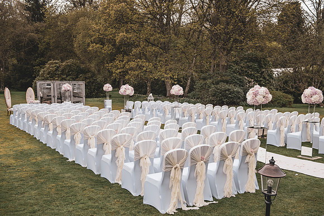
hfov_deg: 53.7
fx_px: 320
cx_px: 167
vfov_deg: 37.3
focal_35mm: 36
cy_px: 111
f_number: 4.5
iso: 400
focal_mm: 34
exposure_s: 1/1000
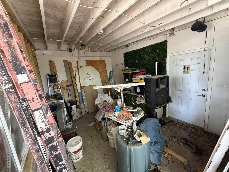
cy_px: 86
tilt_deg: -8.8
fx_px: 93
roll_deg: +6.2
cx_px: 114
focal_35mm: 14
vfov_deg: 85.7
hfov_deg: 102.1
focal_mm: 2.22
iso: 500
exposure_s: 1/60
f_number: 2.2
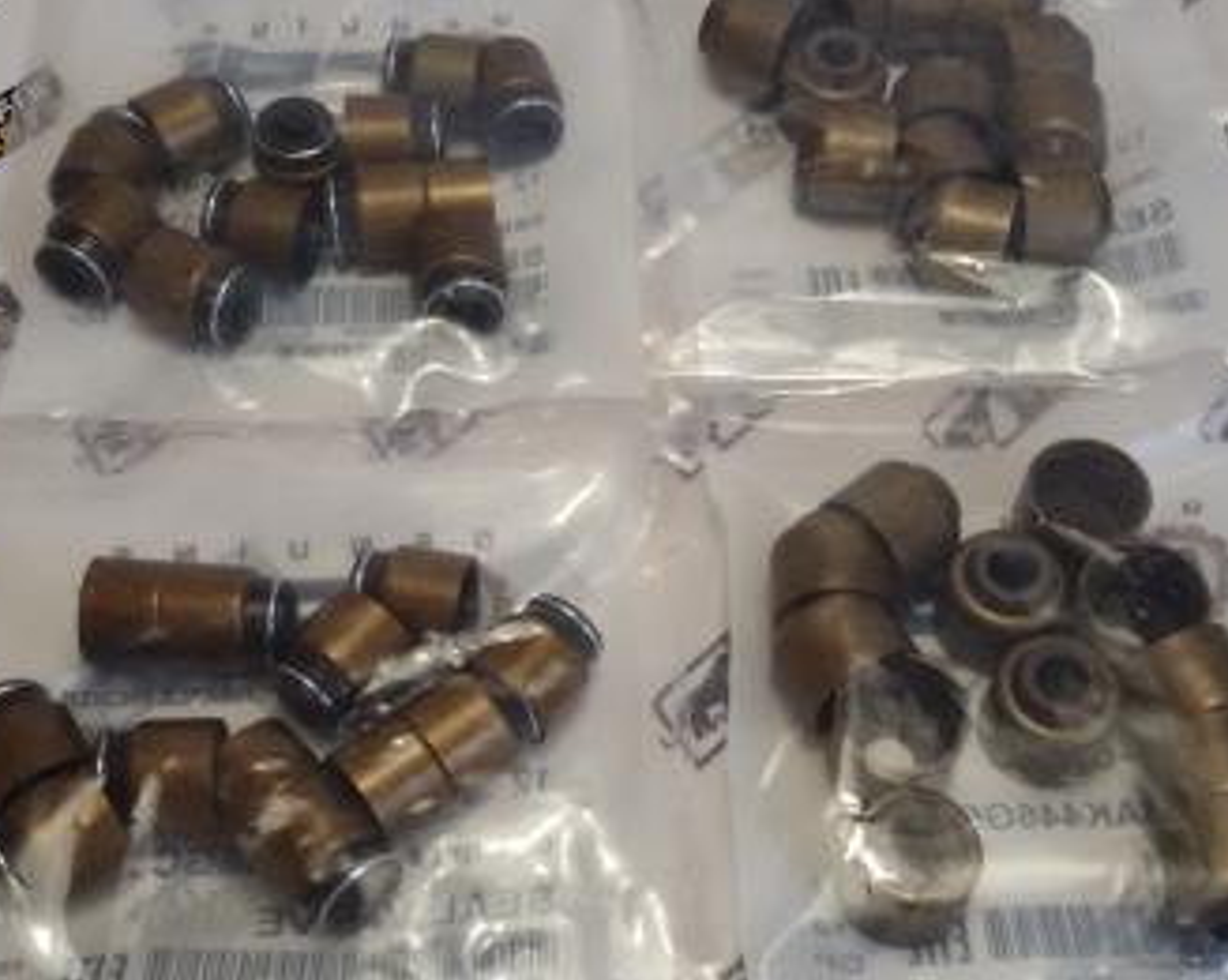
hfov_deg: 37.3
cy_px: 573
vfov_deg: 30.2
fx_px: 1816
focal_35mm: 50
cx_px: 661
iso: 64
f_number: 2.4
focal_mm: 2.93
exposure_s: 1/100
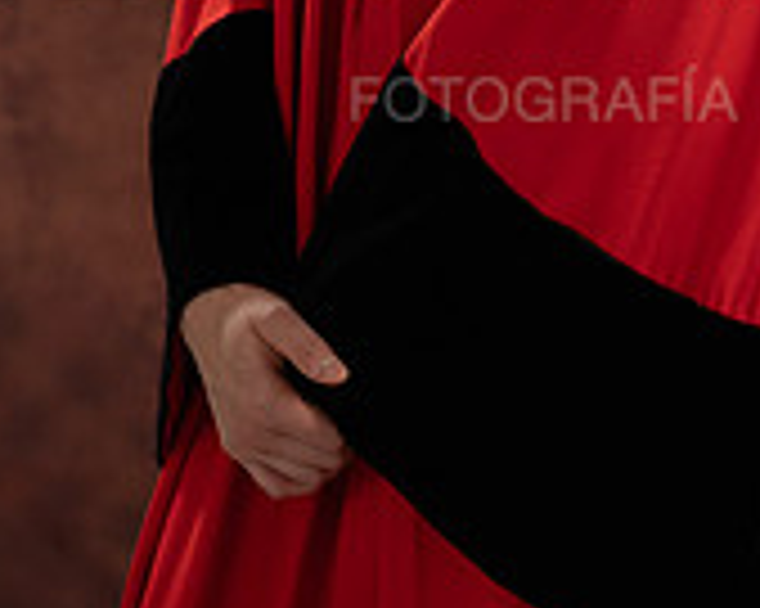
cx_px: 508
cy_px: -270
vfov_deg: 6.5
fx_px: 5283
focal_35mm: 235
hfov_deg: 8.2
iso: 160
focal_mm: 94
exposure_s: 1/60
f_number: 6.3
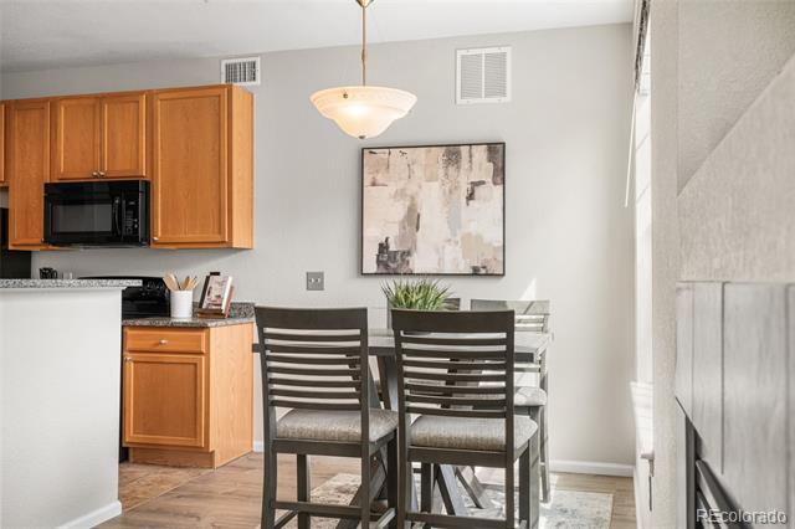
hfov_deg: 54.5
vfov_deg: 37.8
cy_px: 264
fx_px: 772
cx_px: 398
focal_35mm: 35
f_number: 8
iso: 160
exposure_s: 1/10
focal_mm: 35
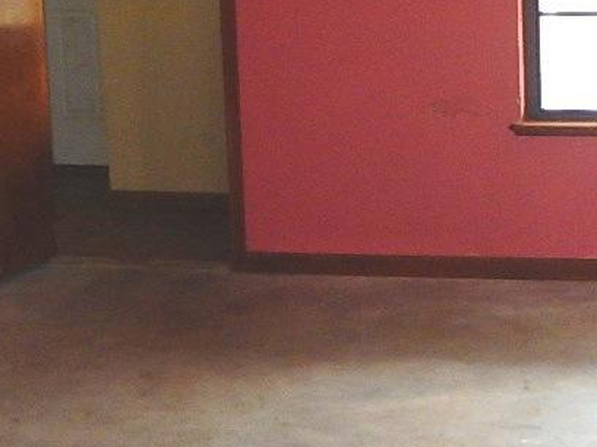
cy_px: 107
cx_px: 808
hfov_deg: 18.4
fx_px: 1690
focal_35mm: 98
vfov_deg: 15.0
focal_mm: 4.5
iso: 200
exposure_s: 1/30
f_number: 3.4
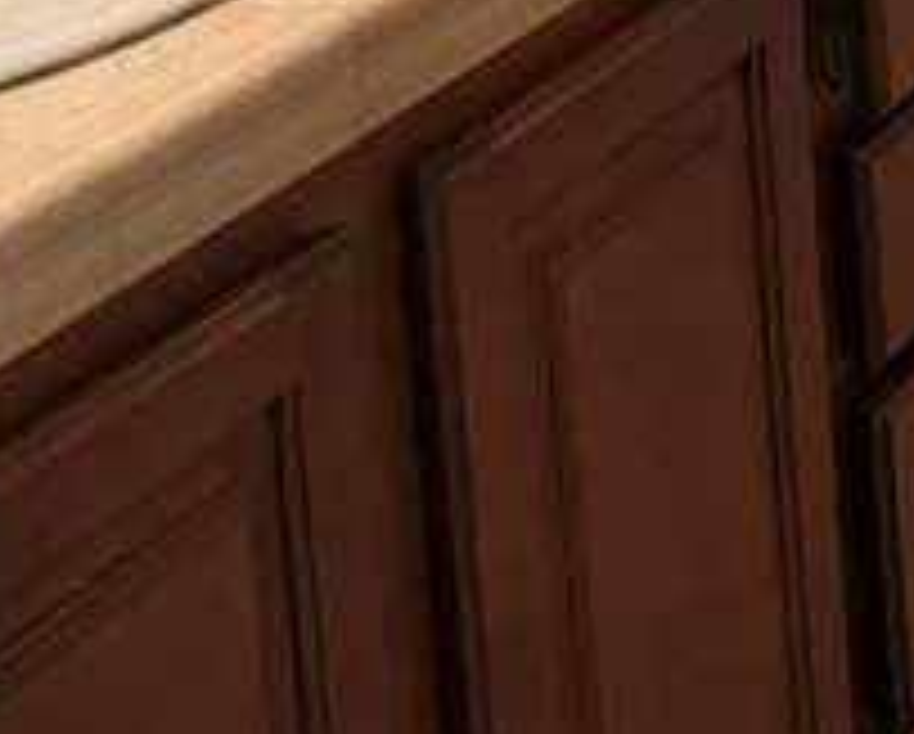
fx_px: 3197
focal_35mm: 118
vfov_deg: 11.8
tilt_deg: -9.9
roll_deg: +3.7
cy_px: -684
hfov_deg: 15.9
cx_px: 959
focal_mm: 6.76
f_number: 1.78
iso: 200
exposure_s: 1/120
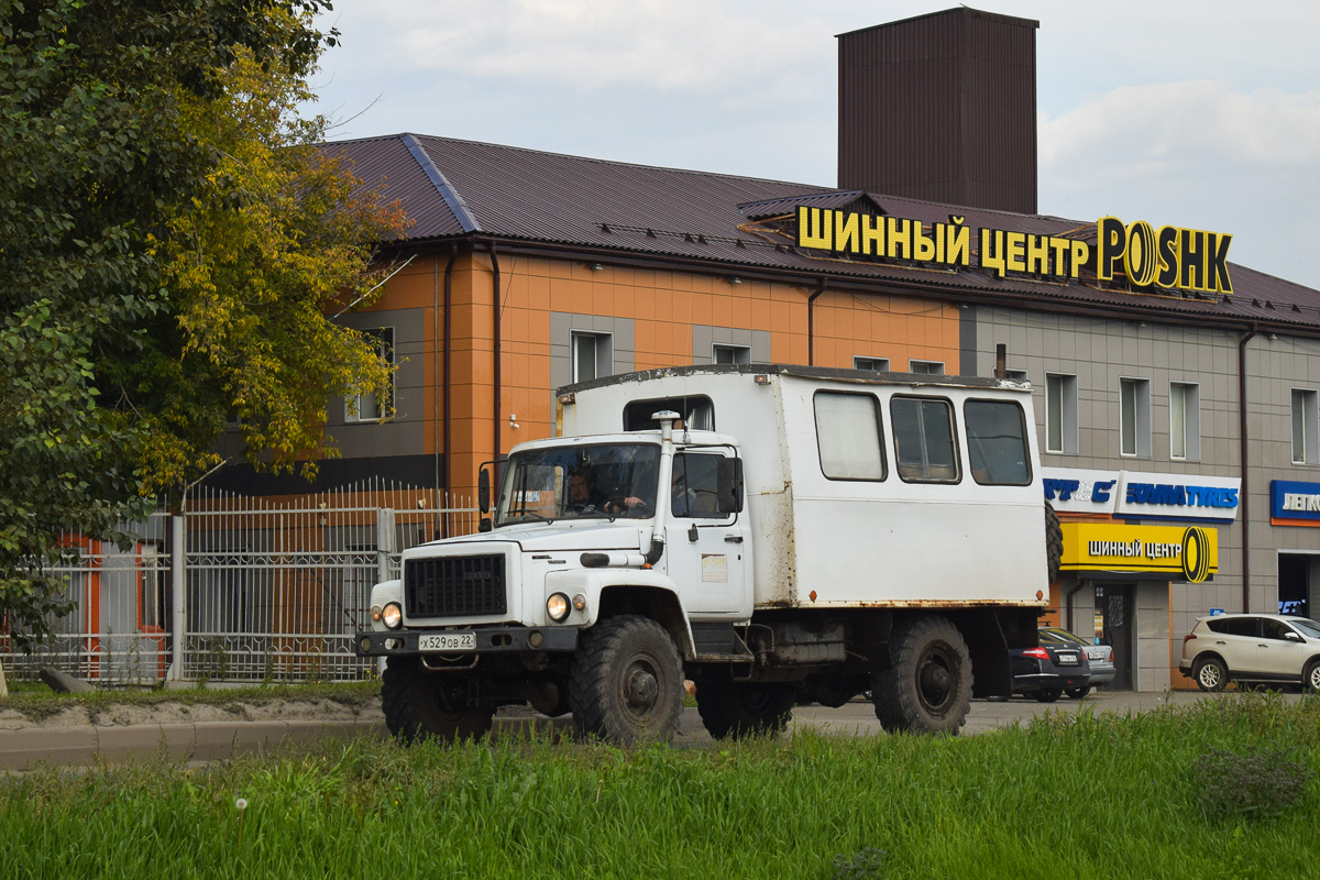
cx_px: 660
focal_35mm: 82
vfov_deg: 16.6
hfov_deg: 24.6
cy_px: 440
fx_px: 3025
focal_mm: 55
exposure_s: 1/800
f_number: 6.3
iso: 200
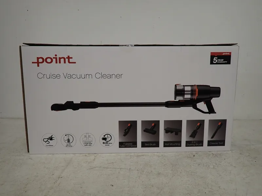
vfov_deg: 68.7
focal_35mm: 19
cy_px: 98
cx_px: 131
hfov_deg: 84.7
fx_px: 144
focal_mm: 3.33
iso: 160
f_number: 2
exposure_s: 1/125
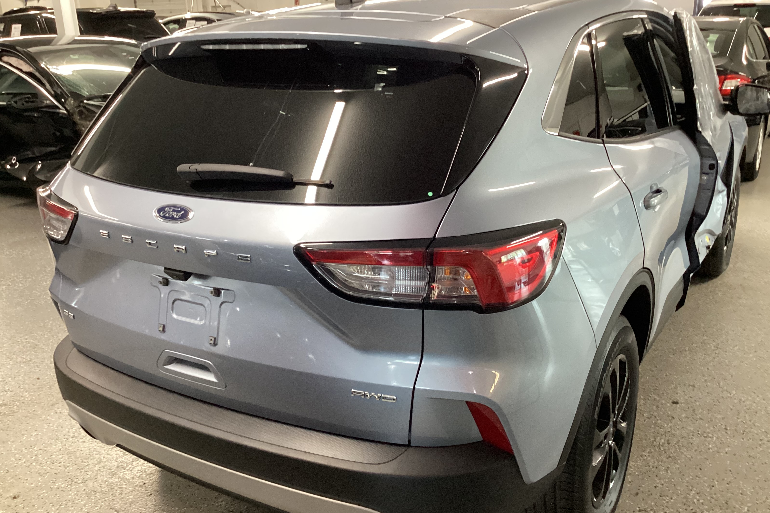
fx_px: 706
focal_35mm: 33
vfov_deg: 40.0
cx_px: 390
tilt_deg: -21.8
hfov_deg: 57.2
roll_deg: +1.8
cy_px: 264
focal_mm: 3.3
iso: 320
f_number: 2.4
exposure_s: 1/60
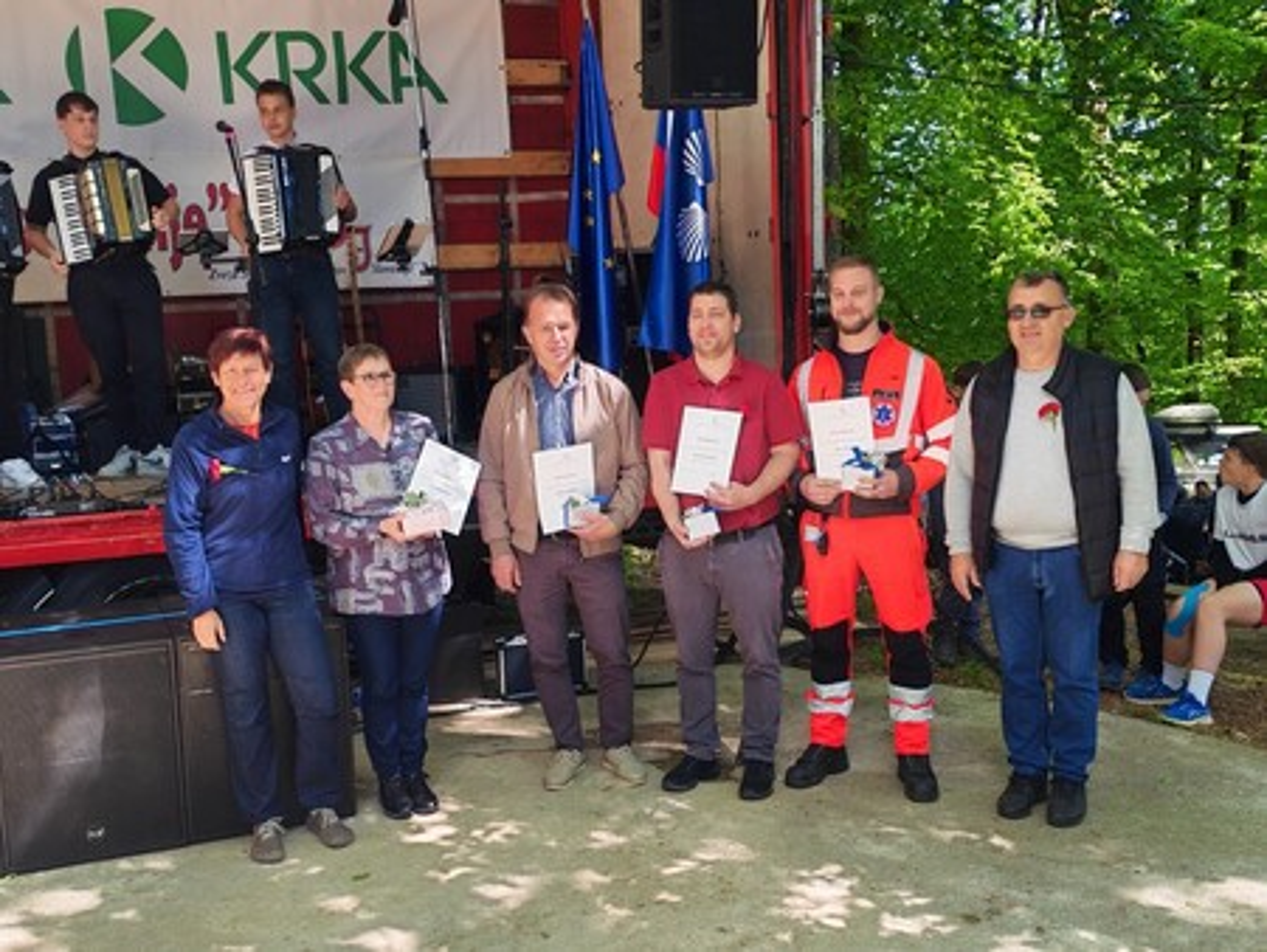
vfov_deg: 36.0
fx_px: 1465
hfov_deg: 46.8
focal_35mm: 40
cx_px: 634
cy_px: 476
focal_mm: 6.12
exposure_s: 1/100
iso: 100
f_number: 1.9
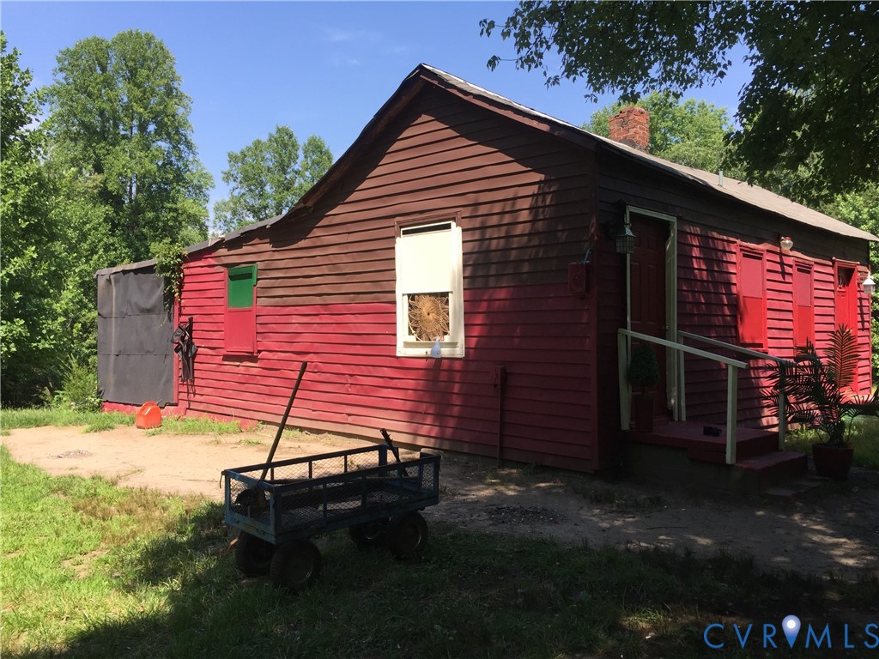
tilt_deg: +1.1
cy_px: 330
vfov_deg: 48.2
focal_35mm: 29
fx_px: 736
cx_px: 440
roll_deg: -2.6
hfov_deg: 61.7
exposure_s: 1/920
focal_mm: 4.15
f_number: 2.2
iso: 32
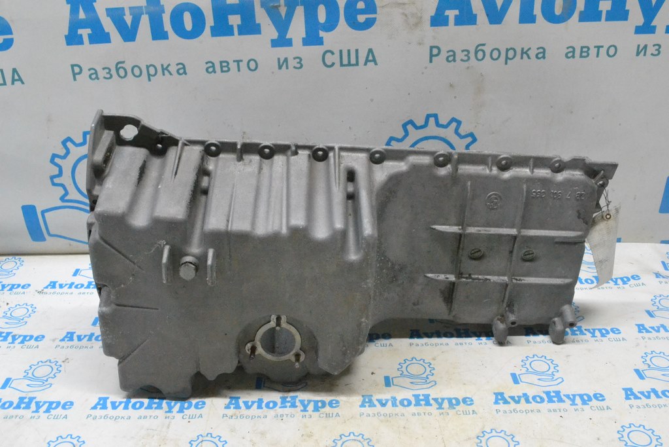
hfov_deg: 57.2
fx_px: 613
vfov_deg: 40.0
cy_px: 224
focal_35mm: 33
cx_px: 334
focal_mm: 22
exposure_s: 1/100
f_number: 13
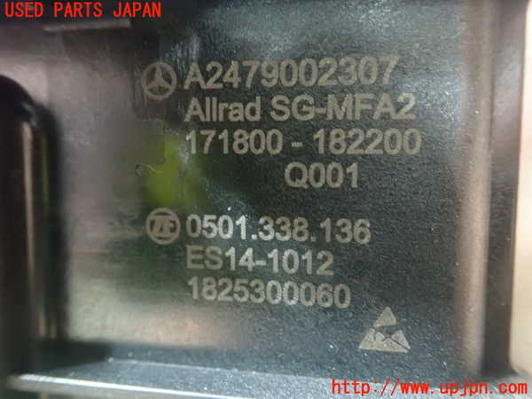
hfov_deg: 60.0
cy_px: 200
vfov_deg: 46.8
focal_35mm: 30
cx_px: 266
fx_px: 461
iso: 1600
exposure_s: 1/15
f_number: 2.3
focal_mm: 5.5
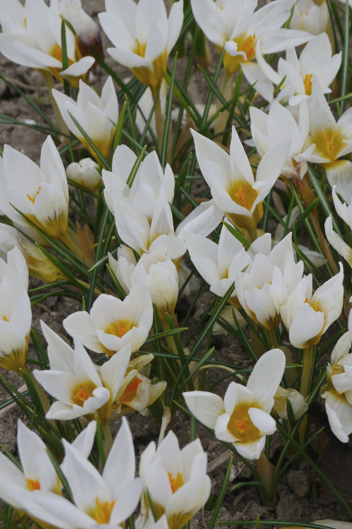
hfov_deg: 11.6
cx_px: 335
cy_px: 264
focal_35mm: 117
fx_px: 1716
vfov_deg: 17.5
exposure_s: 1/320
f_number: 9
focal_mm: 42
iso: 160
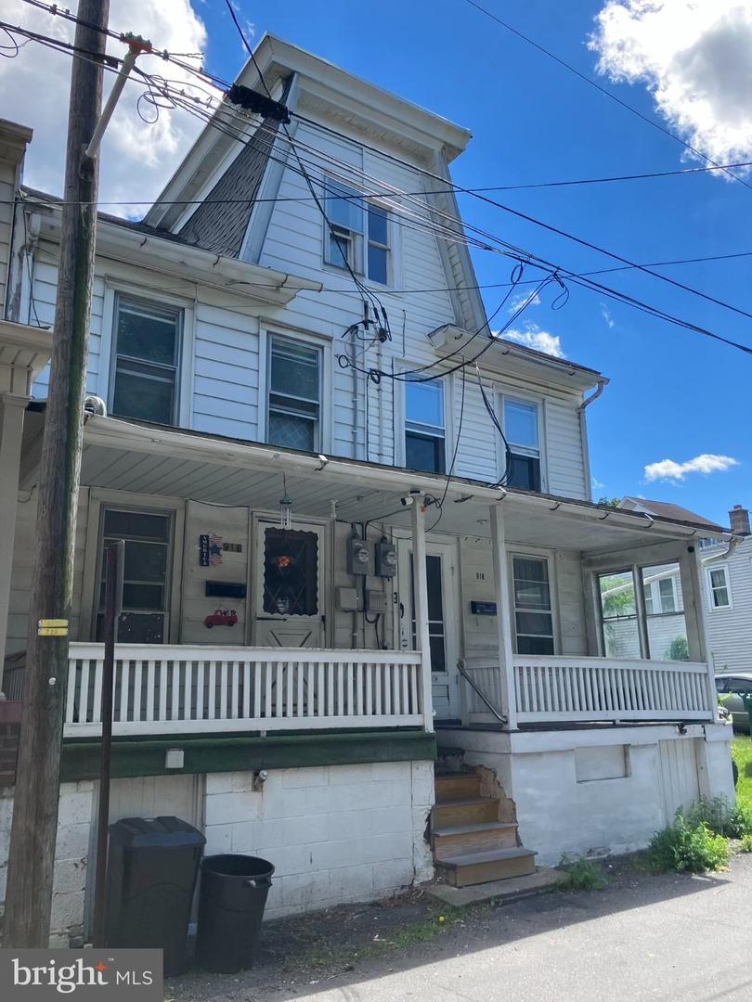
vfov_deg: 63.4
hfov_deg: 49.7
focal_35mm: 28
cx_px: 376
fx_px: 811
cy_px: 501
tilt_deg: +13.8
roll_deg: +1.6
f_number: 1.8
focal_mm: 3.99
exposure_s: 1/823
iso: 32
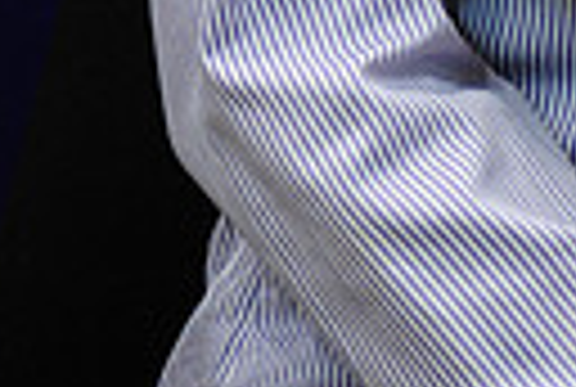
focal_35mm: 555
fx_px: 8901
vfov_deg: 2.5
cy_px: -801
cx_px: 650
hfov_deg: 3.7
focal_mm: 82
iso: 640
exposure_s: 1/125
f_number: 4
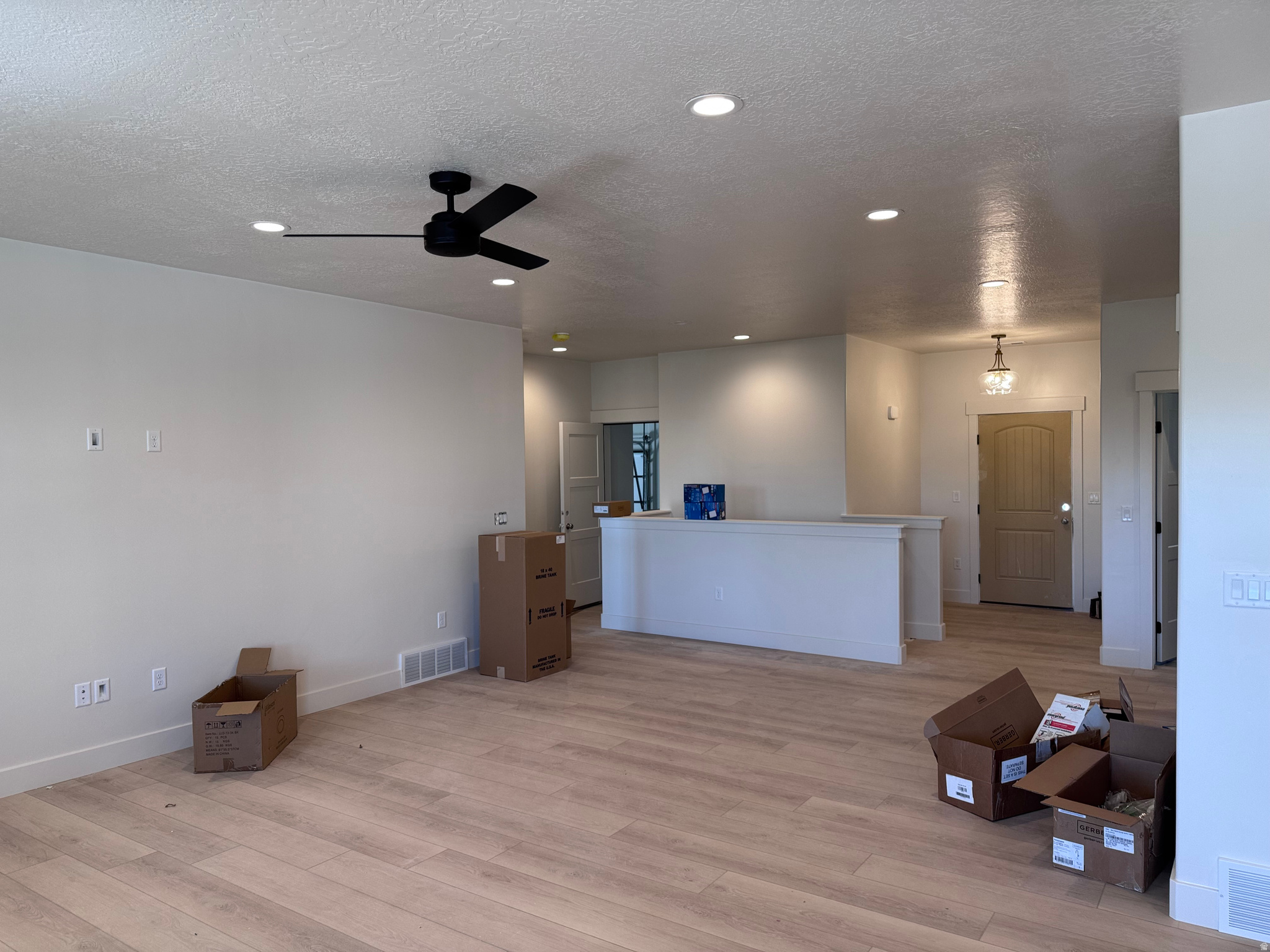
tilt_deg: -2.0
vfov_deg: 56.8
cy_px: 476
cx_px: 635
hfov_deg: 71.6
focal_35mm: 24
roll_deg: +0.7
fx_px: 881
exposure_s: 1/120
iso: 80
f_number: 1.78
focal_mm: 6.76
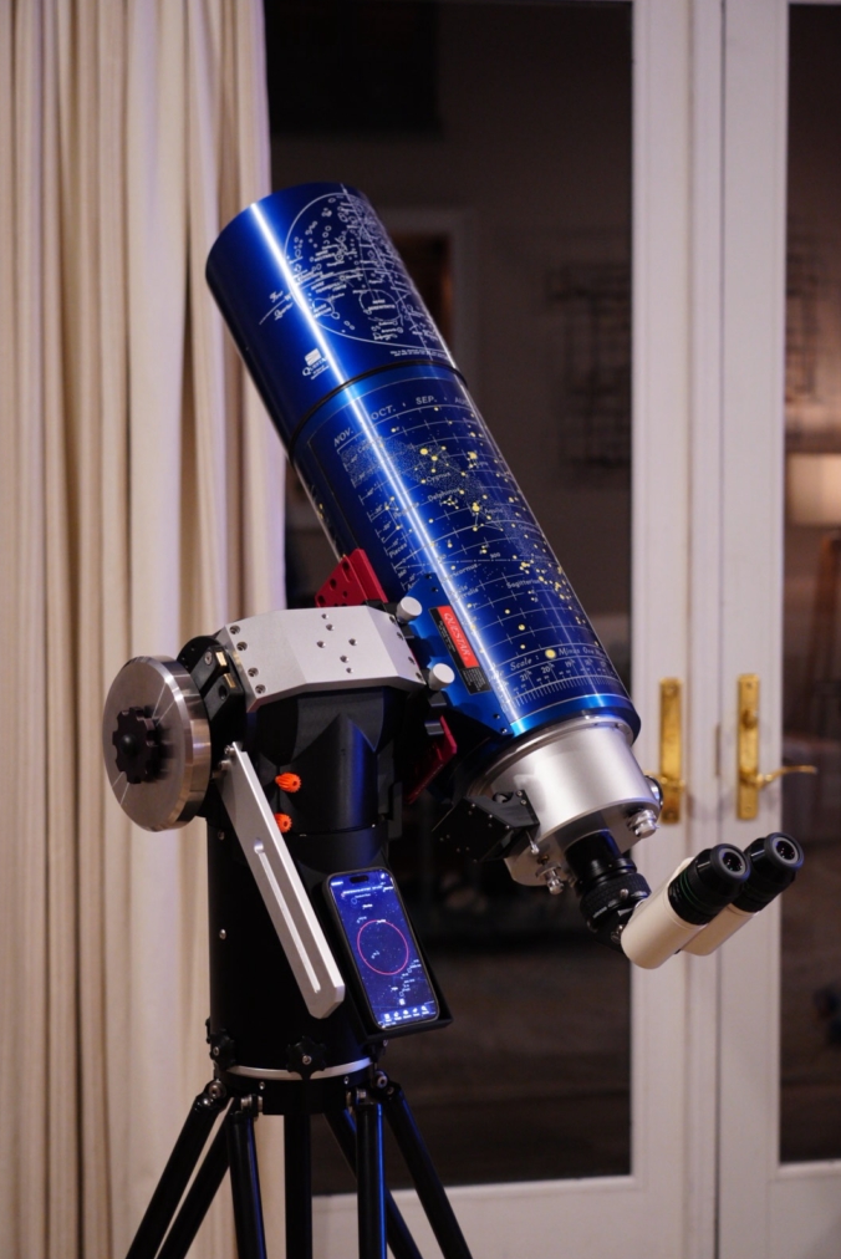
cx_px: 417
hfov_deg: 23.4
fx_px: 2029
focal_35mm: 58
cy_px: 634
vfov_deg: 34.5
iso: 3200
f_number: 4
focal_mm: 57
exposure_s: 1/60
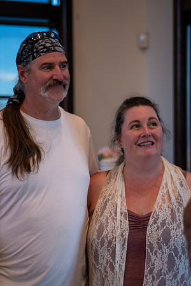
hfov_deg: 18.2
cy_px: 143
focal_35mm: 75
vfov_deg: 27.0
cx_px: 96
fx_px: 597
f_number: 1.8
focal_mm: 50
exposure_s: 1/80
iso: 220
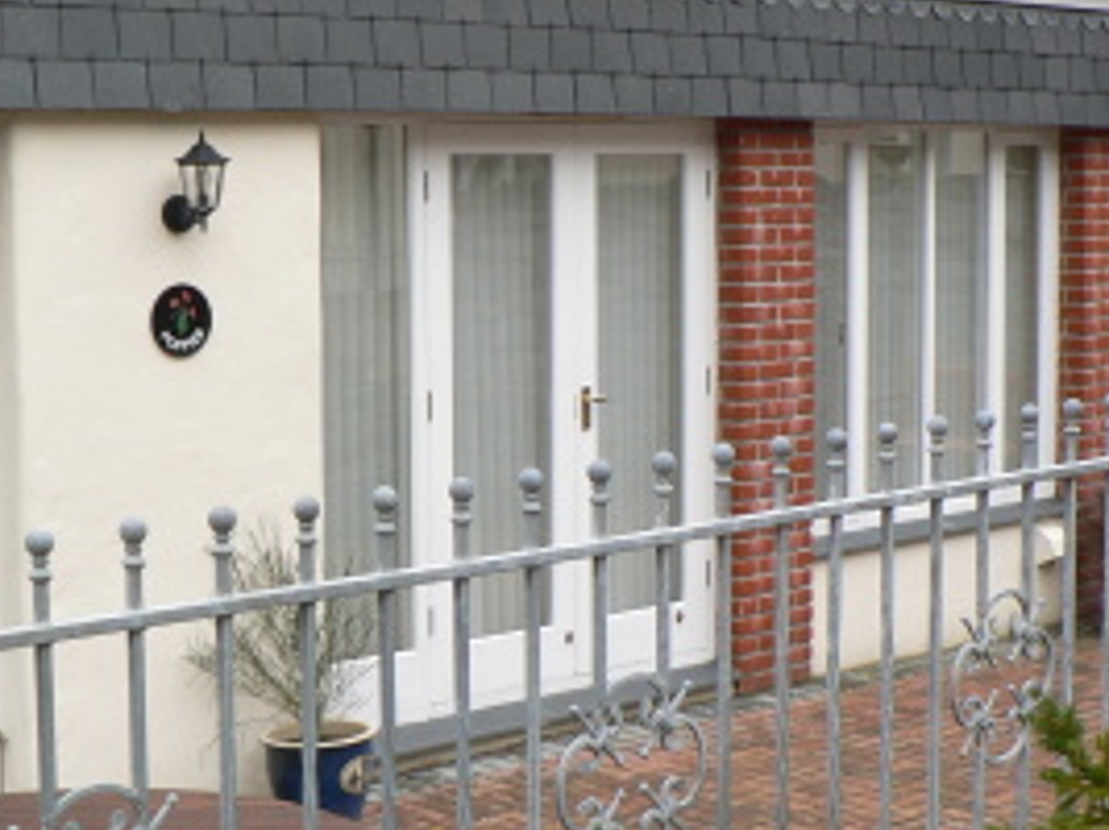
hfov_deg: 28.1
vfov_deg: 21.3
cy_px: 423
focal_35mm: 69
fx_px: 2210
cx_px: 407
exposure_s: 1/100
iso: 80
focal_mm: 6
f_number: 2.8
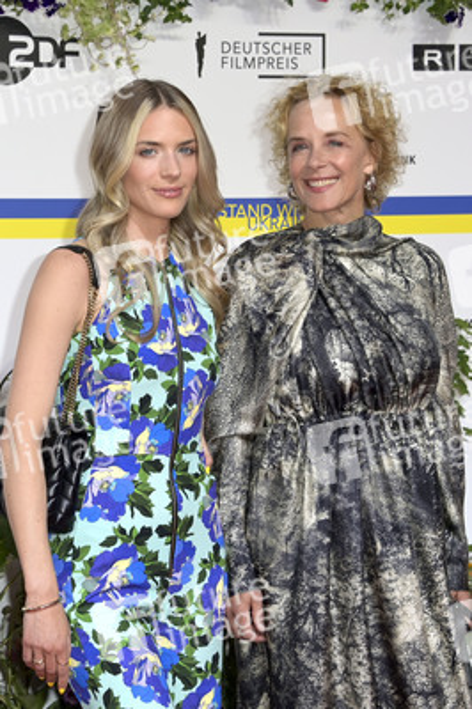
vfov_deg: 26.0
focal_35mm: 78
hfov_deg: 17.5
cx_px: 236
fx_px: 1537
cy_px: 354
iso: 640
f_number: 6.3
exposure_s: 1/200
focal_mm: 78
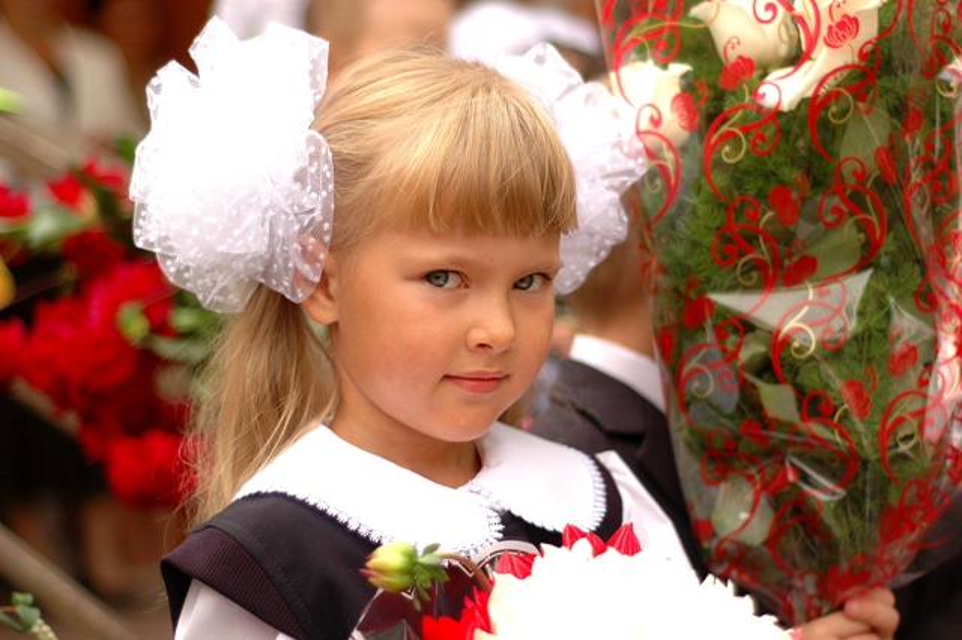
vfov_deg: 18.2
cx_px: 481
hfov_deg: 27.0
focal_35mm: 75
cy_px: 320
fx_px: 2003
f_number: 1.8
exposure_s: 1/1600
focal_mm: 50
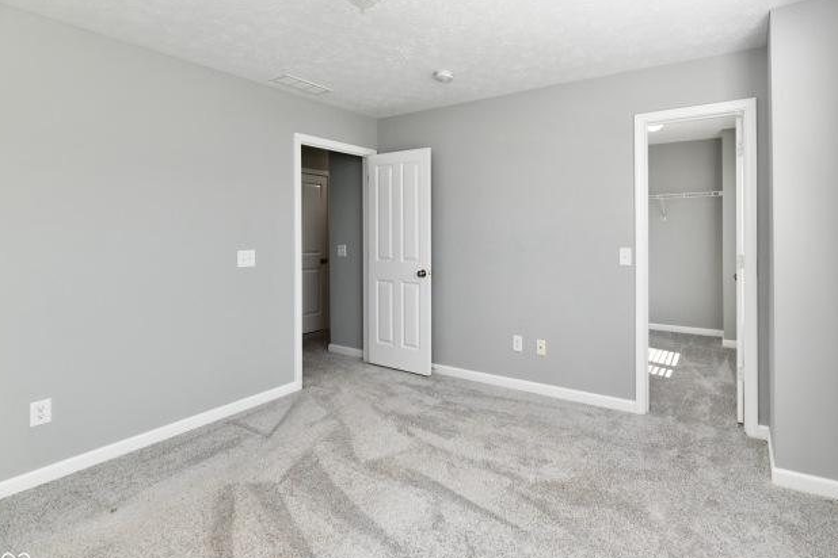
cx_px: 495
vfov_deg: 70.2
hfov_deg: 92.3
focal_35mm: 17
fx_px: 396
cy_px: 244
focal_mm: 14
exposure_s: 1/200
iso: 640
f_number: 7.1
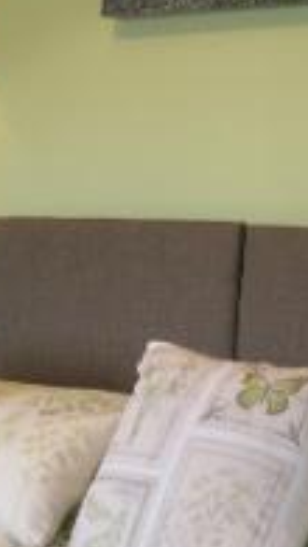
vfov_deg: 22.3
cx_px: 171
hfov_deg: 12.8
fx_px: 1376
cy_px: 400
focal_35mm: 95
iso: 155
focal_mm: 5.7
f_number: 2.9
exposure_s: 1/29.6
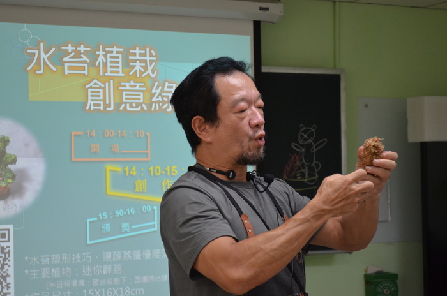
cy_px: 148
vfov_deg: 16.5
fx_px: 1022
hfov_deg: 24.7
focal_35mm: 82
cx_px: 224
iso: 1100
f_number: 5.6
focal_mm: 55
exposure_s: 1/125
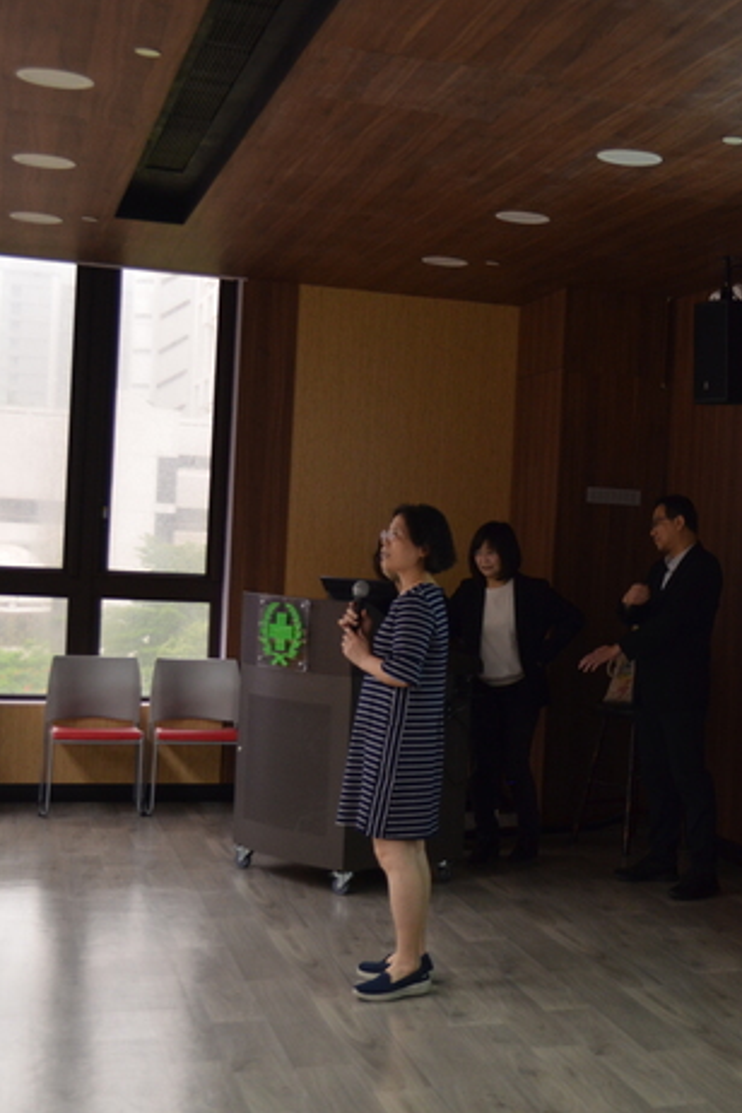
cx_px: 737
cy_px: 556
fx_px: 1824
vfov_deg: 33.9
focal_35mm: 59
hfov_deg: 22.2
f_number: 4.5
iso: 800
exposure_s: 1/100
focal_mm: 26
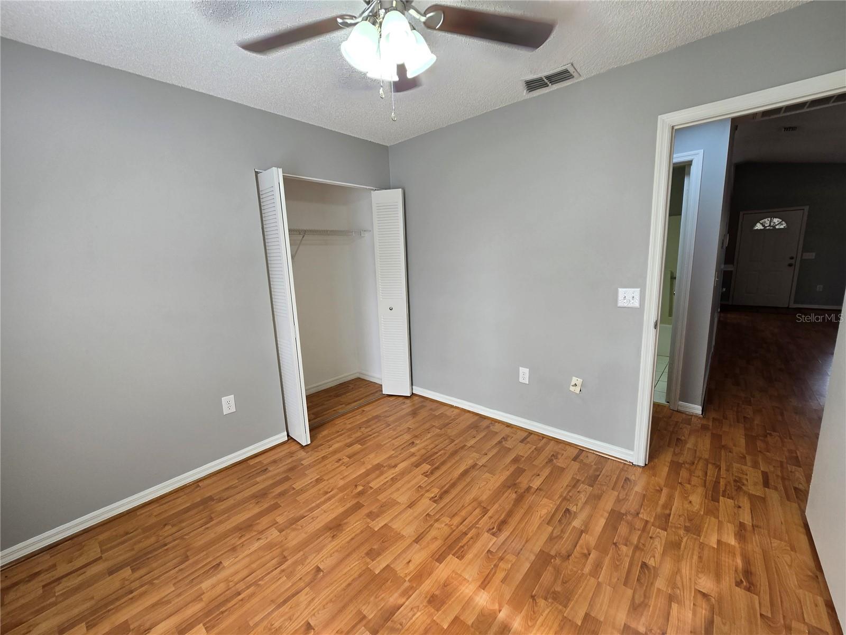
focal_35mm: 13
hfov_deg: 106.2
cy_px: 318
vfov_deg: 89.9
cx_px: 423
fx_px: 318
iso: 64
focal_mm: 2.2
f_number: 2.2
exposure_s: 1/60
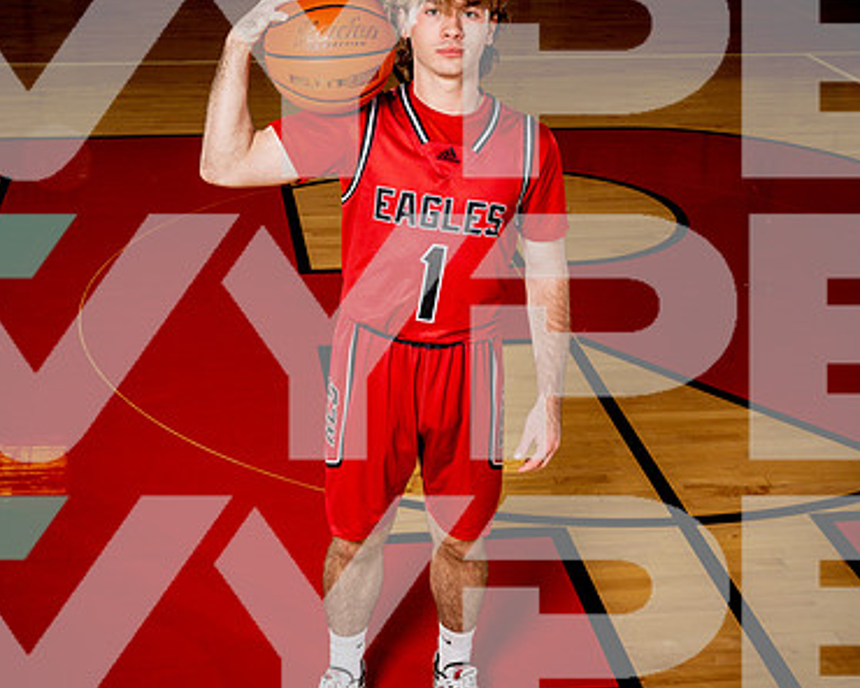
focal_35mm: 55
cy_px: 340
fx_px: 1400
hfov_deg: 34.0
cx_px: 337
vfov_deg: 27.6
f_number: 8
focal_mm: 33
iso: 400
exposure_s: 1/250
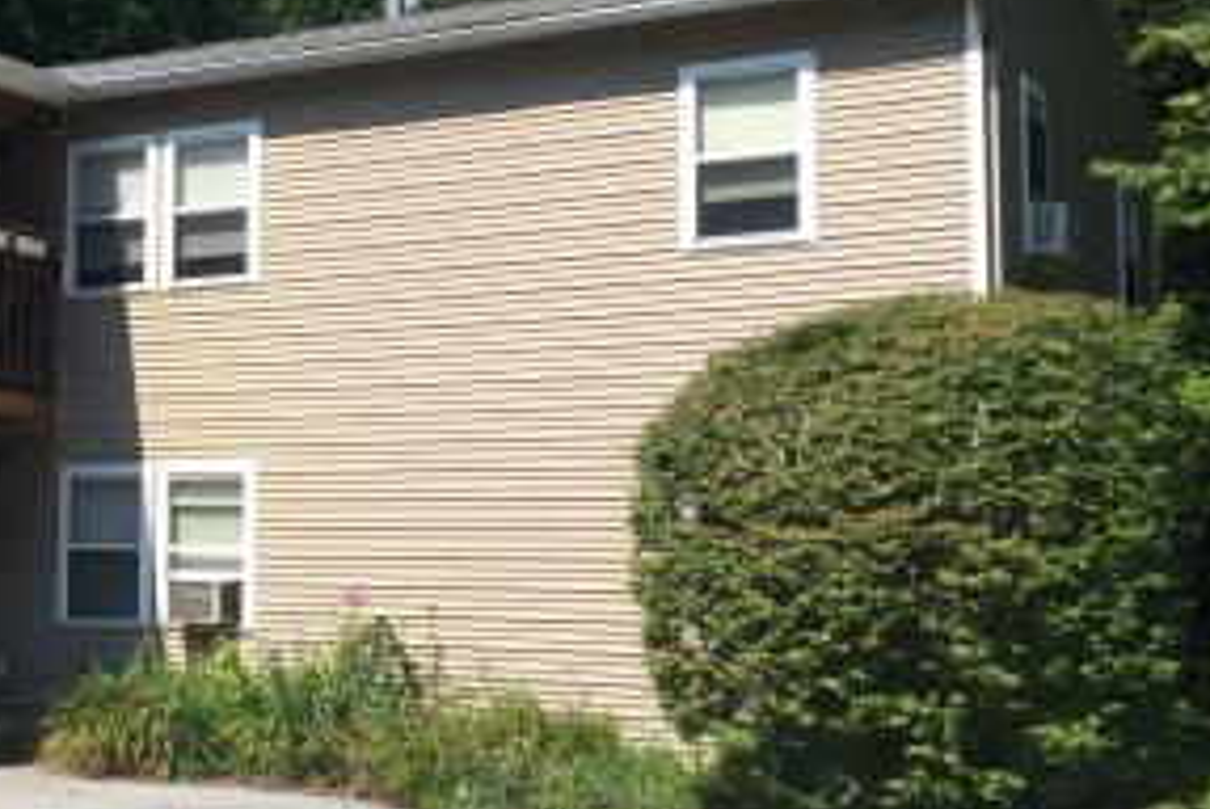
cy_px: 379
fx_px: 2120
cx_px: 42
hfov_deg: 30.0
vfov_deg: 21.6
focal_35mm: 63
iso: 32
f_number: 2.2
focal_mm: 4.12
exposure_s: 1/1866
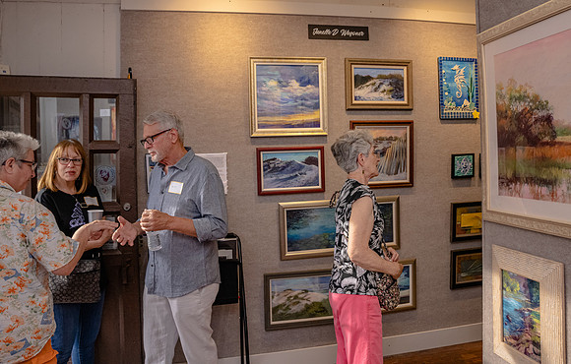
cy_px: 149
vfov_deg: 45.6
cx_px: 323
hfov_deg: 66.8
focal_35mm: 28
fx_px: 431
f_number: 9
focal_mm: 24
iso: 3200
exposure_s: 1/160
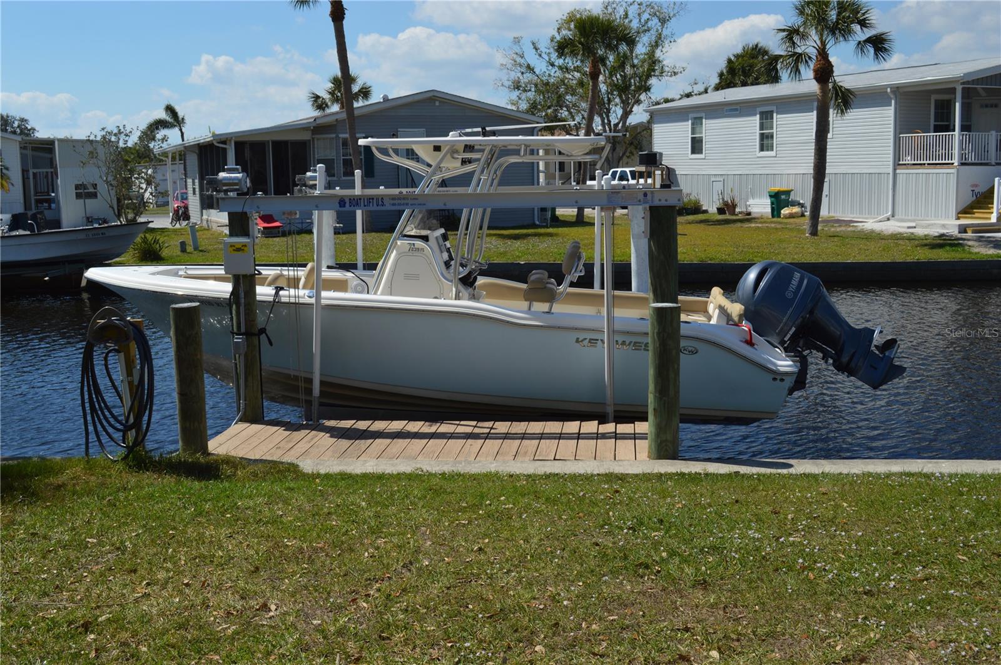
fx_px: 1083
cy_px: 332
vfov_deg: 34.1
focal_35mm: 39
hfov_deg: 49.6
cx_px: 500
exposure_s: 1/320
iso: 100
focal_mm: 26
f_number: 9
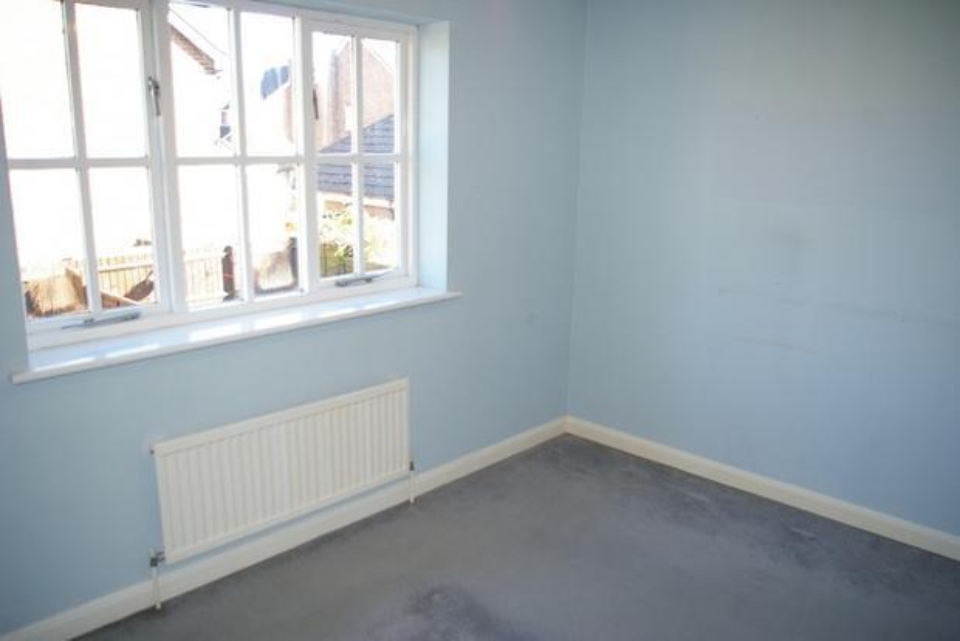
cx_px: 480
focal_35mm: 27
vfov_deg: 48.0
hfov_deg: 67.4
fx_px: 720
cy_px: 320
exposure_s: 1/60
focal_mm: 18
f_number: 3.5
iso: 200
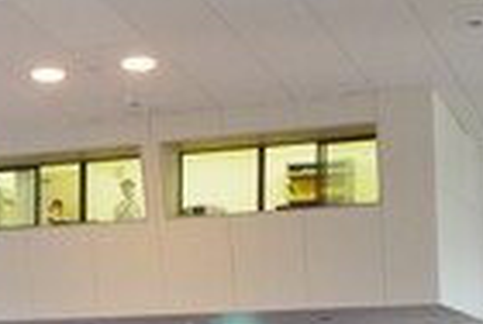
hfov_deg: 15.5
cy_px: 458
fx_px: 1681
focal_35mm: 125
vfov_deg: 10.7
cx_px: -155
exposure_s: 1/125
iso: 6400
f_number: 5.6
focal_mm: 26
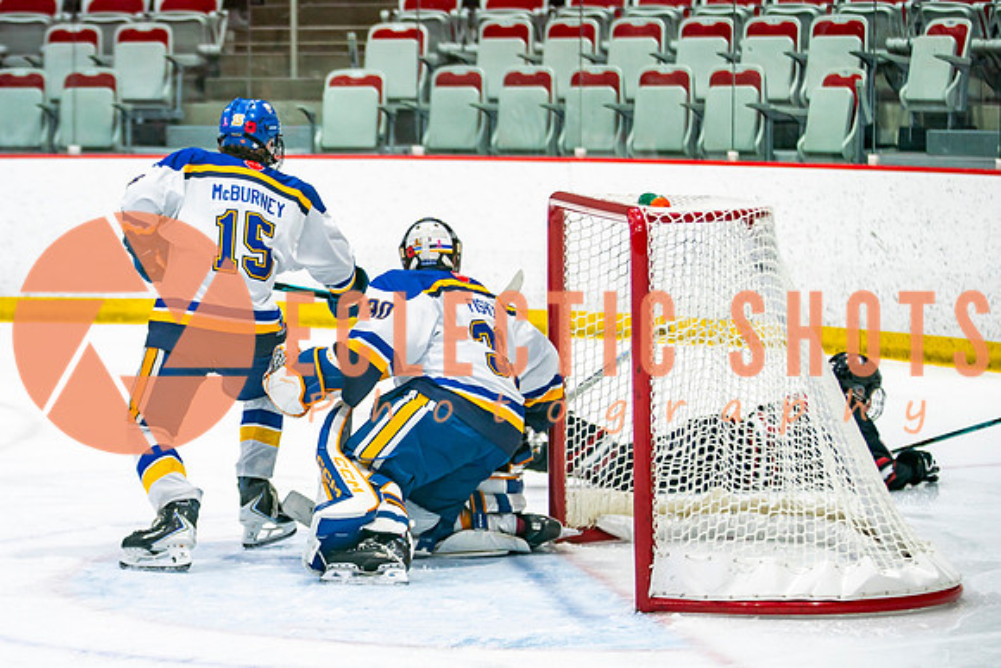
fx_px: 4540
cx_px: 238
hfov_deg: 12.5
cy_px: 349
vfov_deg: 8.4
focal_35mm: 163
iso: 400
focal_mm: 102
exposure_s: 1/640
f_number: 2.8
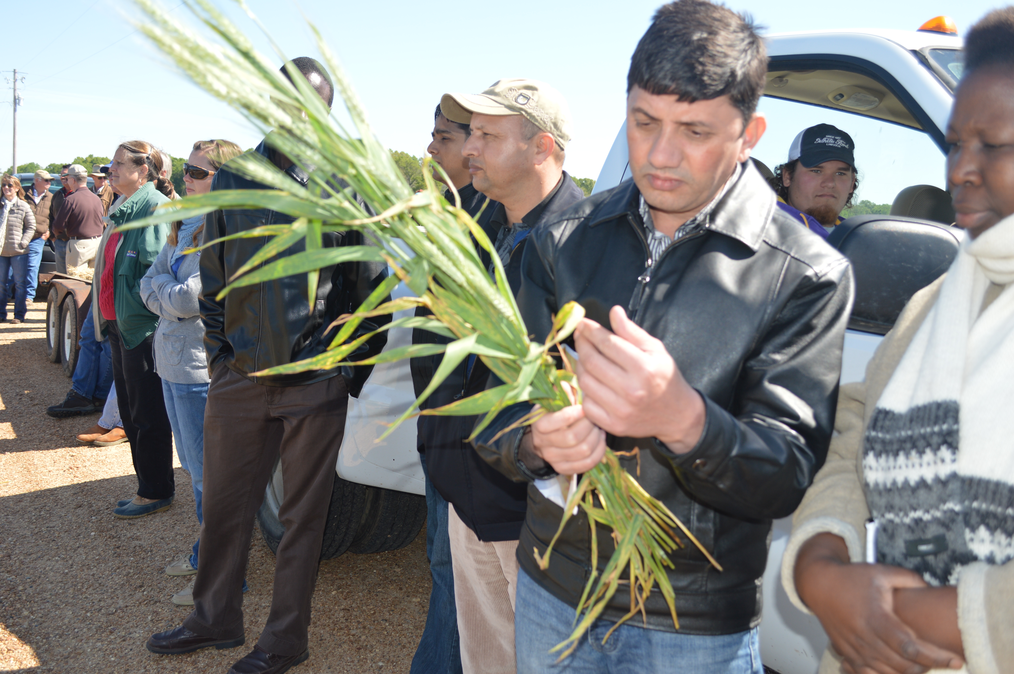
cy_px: 337
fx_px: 1013
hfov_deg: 53.2
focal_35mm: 36
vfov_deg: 36.8
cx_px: 507
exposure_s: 1/200
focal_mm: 24
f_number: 5.6
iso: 100
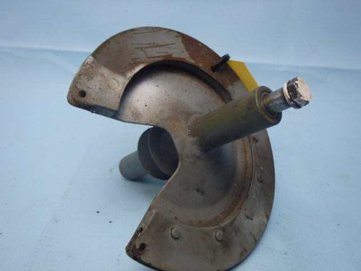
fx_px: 292
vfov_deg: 49.7
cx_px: 180
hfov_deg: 63.4
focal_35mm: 28
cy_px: 136
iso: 200
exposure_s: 1/50
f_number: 3.9
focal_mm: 5
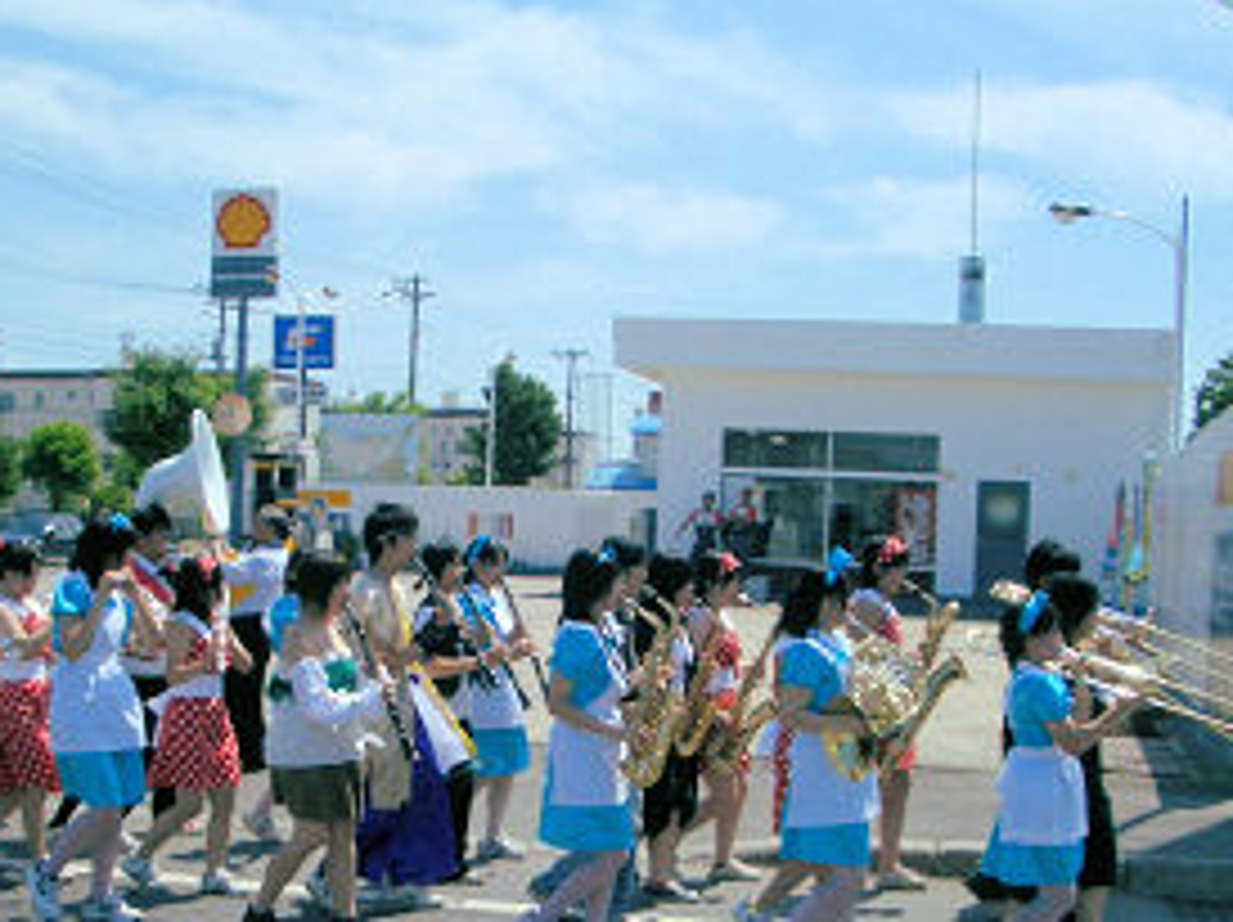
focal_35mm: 54
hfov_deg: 35.4
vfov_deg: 26.8
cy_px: 636
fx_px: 1922
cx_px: 490
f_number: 4.3
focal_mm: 5.8
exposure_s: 1/1250
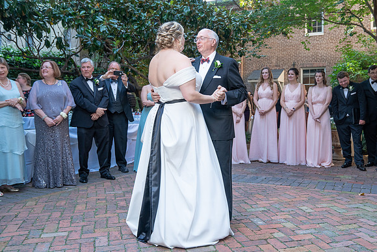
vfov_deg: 40.3
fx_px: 343
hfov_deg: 57.5
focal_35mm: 33
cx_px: 211
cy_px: 127
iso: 800
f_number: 4
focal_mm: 29
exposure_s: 1/250
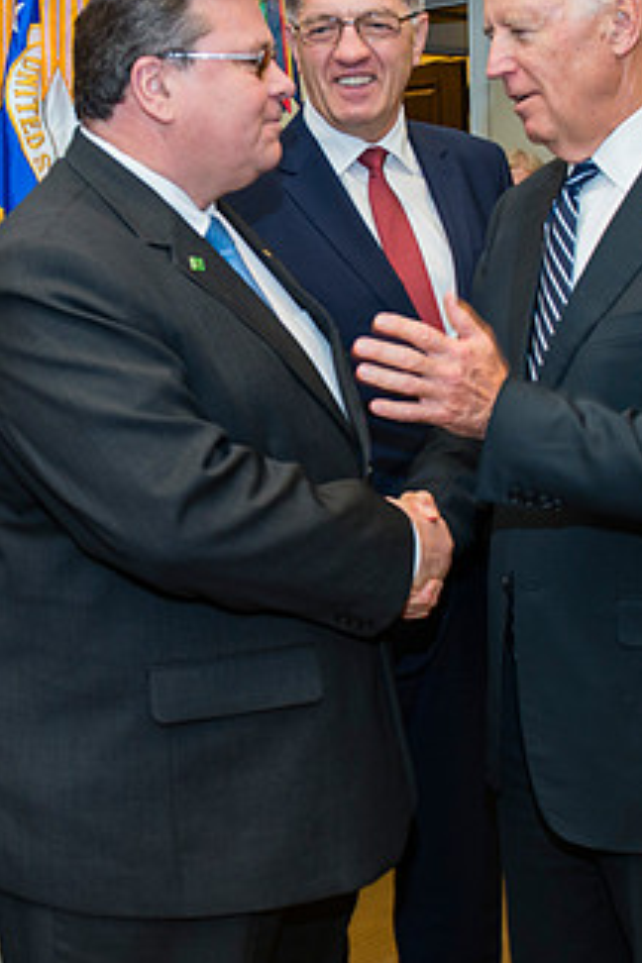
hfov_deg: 21.5
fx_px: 1685
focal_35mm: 63
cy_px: 357
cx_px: 265
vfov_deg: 31.7
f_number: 4.5
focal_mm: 28
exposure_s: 1/60
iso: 400
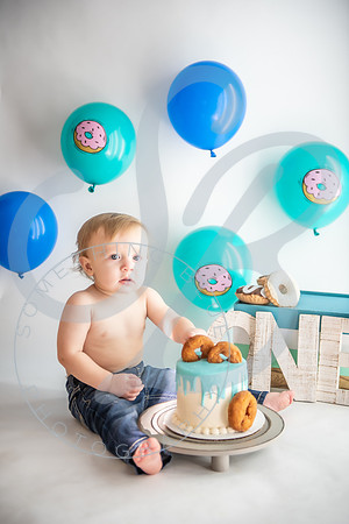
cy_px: 262
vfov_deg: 38.2
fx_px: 756
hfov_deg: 26.0
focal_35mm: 52
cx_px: 174
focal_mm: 52
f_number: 2.8
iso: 320
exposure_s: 1/200
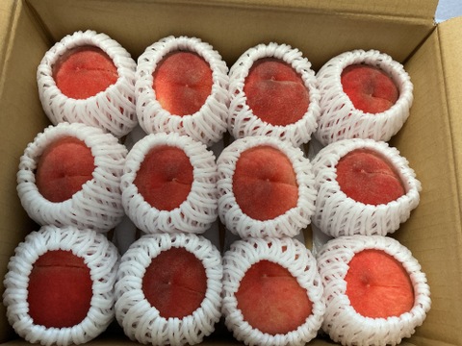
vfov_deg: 48.2
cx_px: 231
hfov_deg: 61.7
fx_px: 387
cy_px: 173
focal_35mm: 29
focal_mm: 3
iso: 80
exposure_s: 1/60
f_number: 1.8
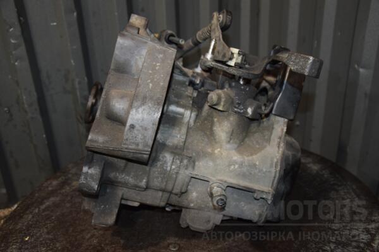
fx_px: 395
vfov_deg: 35.5
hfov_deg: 51.3
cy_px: 126
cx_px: 190
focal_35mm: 38
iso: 800
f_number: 5
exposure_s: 1/60
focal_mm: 25
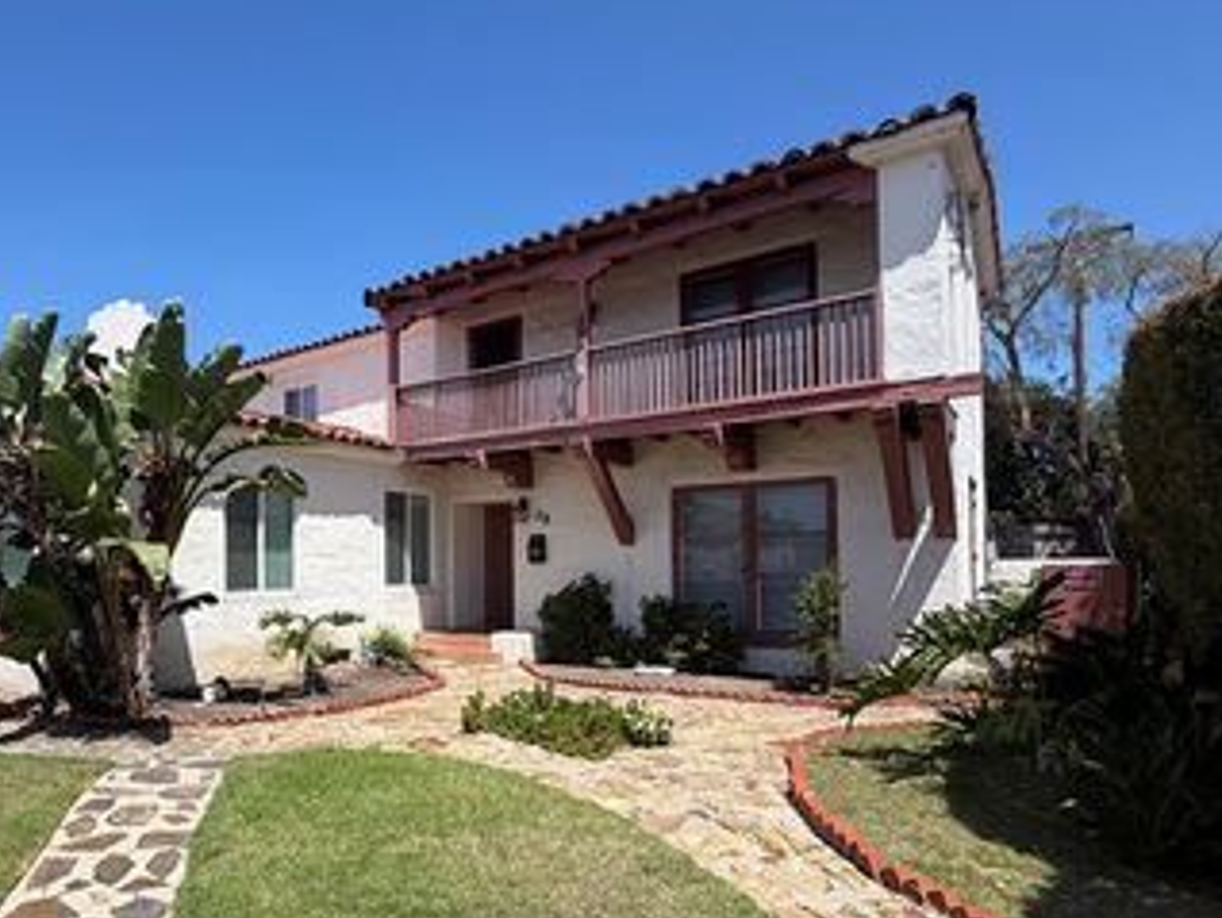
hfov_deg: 72.3
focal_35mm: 22
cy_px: 551
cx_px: 342
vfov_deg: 60.6
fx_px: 777
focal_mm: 2.22
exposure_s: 1/770
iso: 25
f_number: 2.2
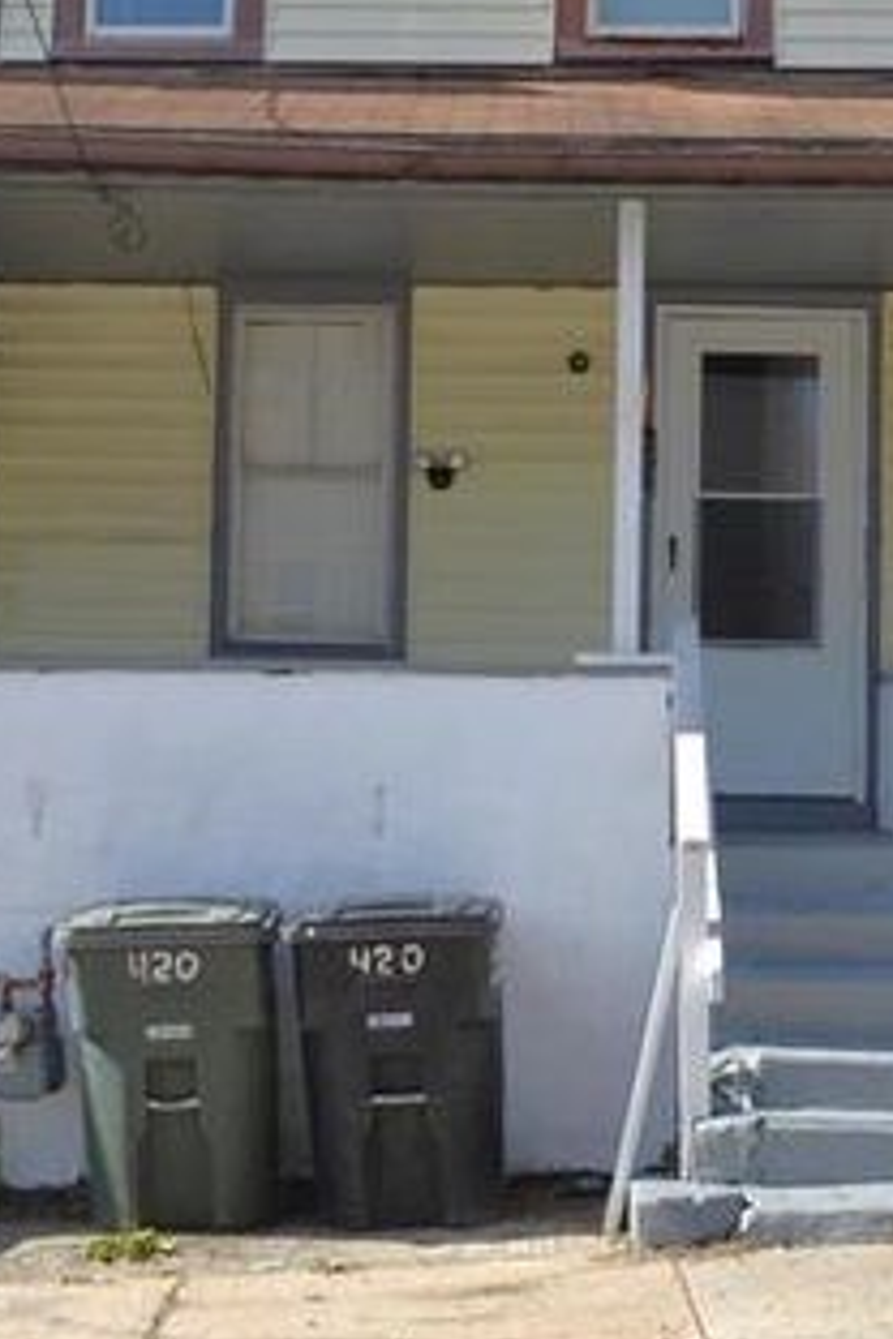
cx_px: 356
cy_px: 494
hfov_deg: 20.9
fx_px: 2418
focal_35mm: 65
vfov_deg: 30.8
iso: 100
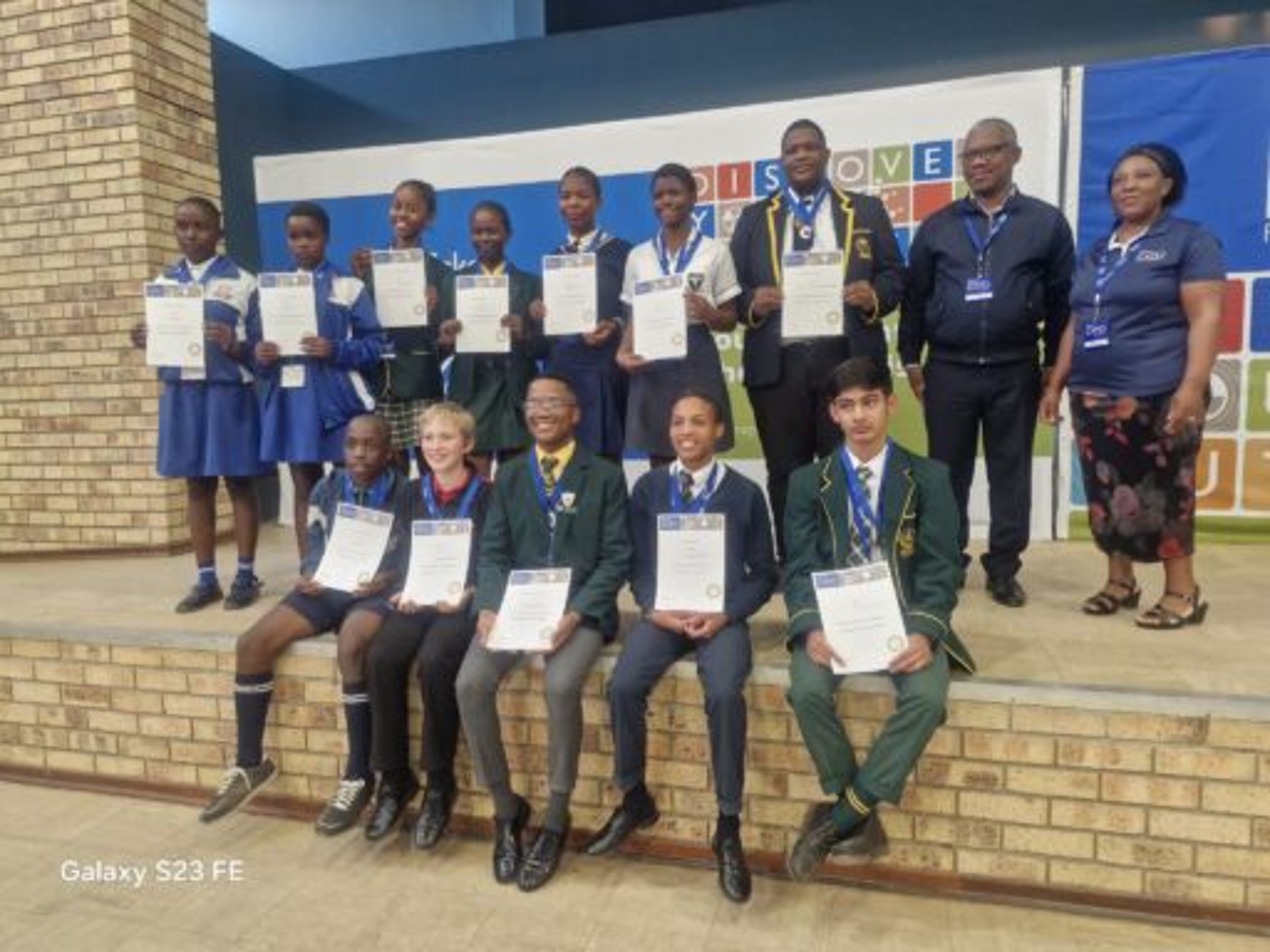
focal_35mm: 23
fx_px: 844
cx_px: 635
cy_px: 476
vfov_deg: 58.9
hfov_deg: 73.9
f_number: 1.8
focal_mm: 5.54
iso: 800
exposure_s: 1/25
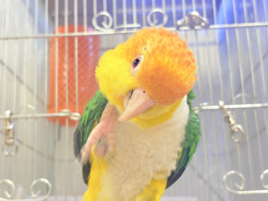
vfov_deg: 28.0
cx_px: 134
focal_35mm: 52
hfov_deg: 36.8
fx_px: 403
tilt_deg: +15.0
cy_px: 100
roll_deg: +3.6
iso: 40
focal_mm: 5.96
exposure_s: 1/48
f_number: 1.6
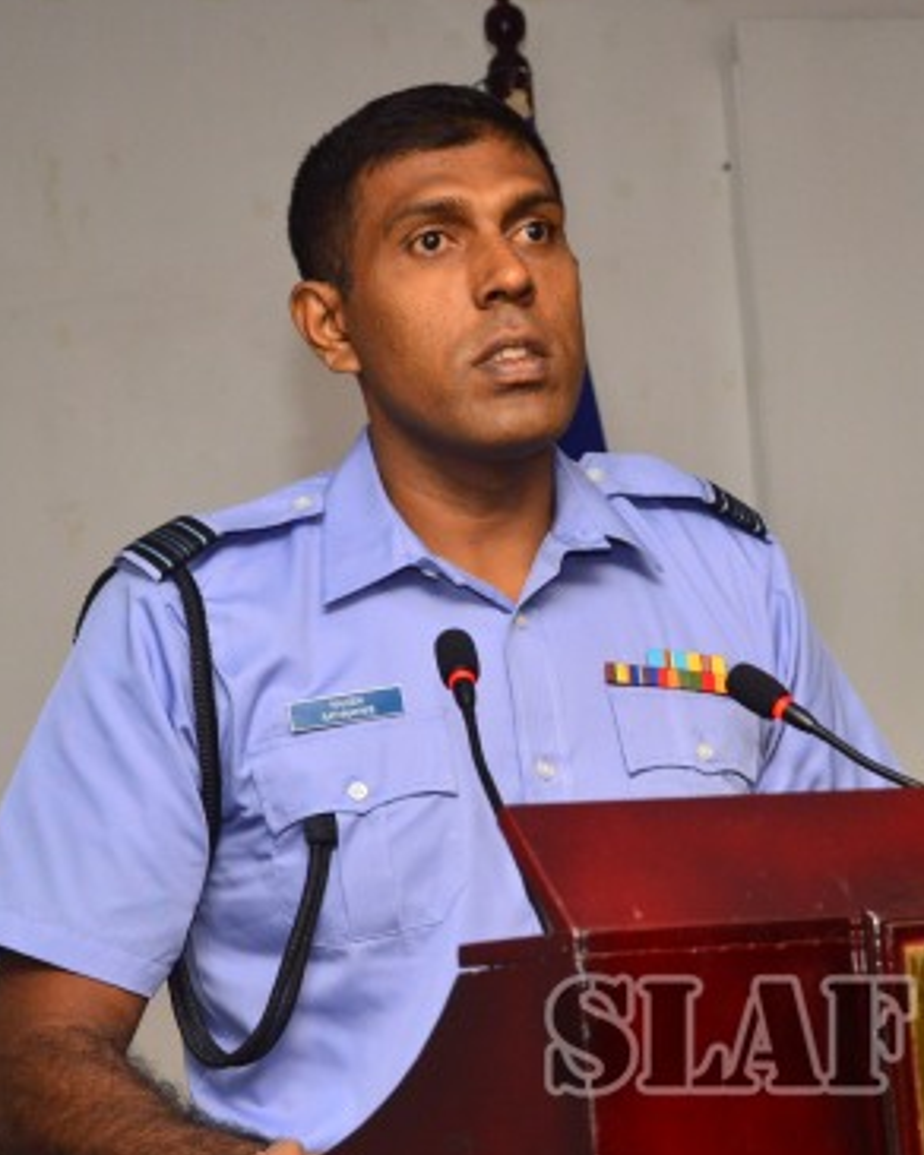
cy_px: 595
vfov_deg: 17.3
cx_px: 633
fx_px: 3794
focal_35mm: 111
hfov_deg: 13.9
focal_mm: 48
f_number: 5
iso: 800
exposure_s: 1/80
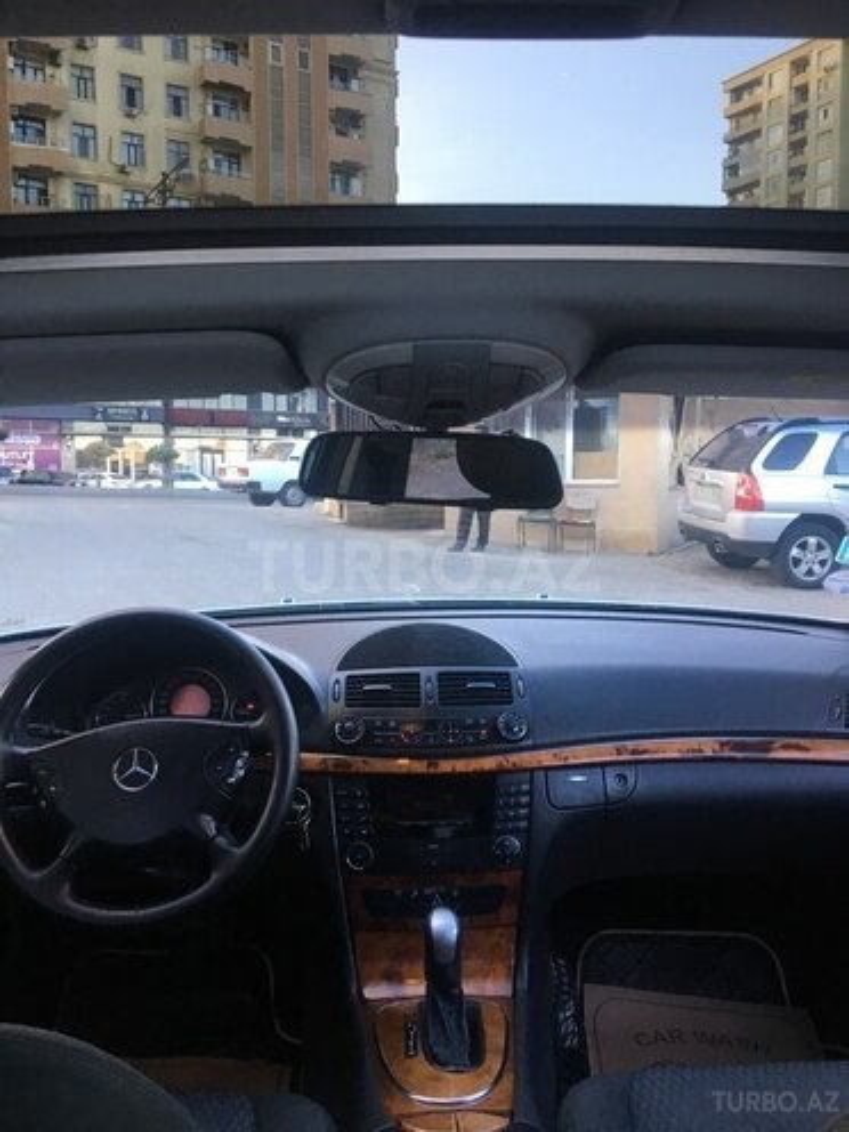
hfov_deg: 48.2
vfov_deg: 61.7
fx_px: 948
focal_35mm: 29
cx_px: 424
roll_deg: +0.1
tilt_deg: -3.4
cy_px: 566
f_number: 2.2
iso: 40
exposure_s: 1/33
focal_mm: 4.15
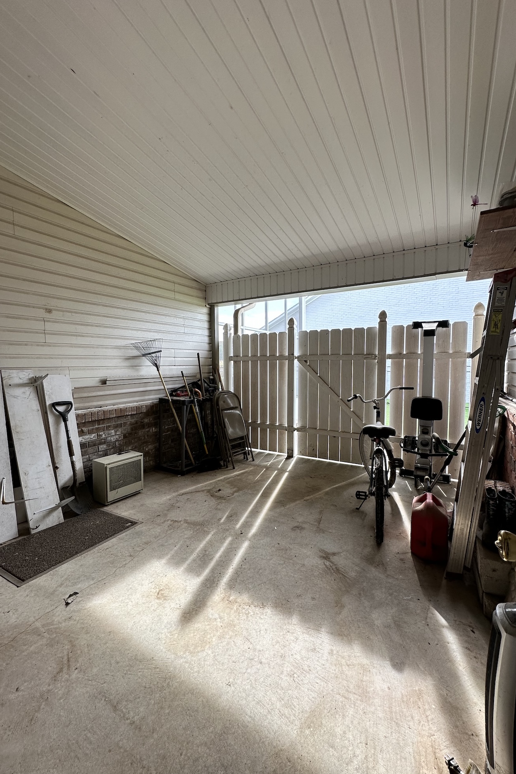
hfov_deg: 77.3
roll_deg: -0.3
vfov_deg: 100.4
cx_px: 257
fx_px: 322
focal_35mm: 15
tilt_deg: -3.0
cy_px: 381
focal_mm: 2.22
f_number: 2.2
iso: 64
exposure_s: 1/99
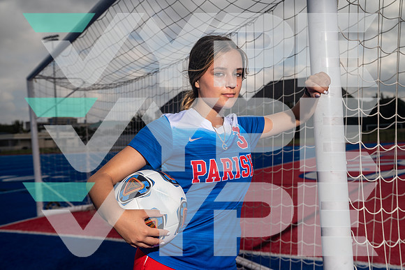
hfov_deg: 48.4
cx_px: 202
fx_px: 450
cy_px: 135
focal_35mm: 40
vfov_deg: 33.4
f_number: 5.6
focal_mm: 40
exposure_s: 1/250
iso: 100
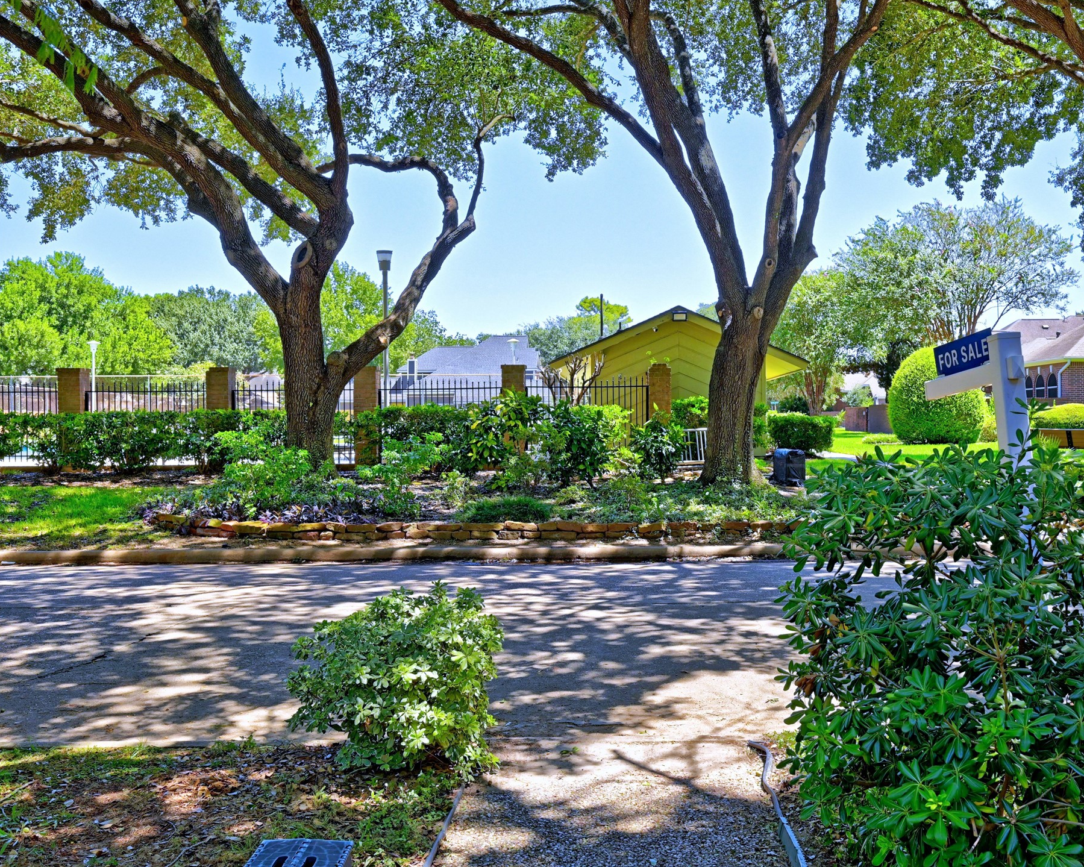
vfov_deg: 43.4
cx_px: 652
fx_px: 1091
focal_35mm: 34
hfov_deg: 52.5
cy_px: 433
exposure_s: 1/250
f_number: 8
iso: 400
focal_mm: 30
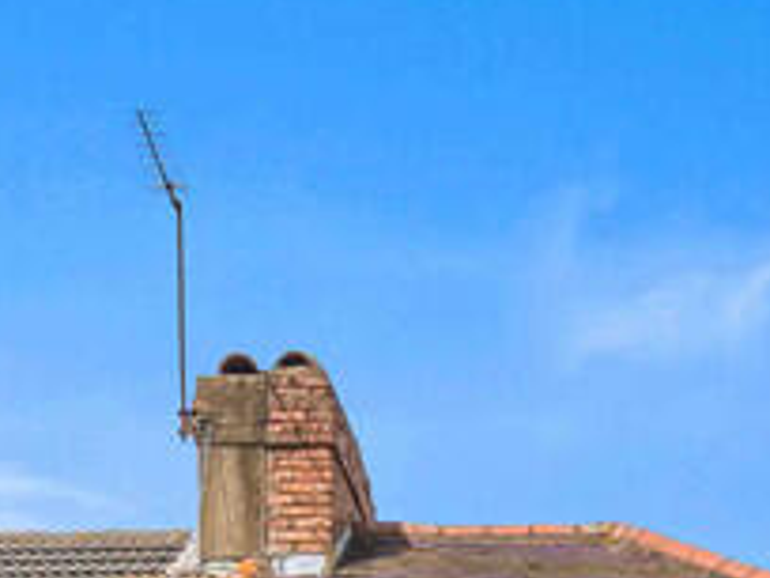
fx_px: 1935
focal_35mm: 87
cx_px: 740
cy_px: 1177
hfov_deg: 21.8
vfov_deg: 14.1
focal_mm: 18
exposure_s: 1/1250
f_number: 6.3
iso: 200
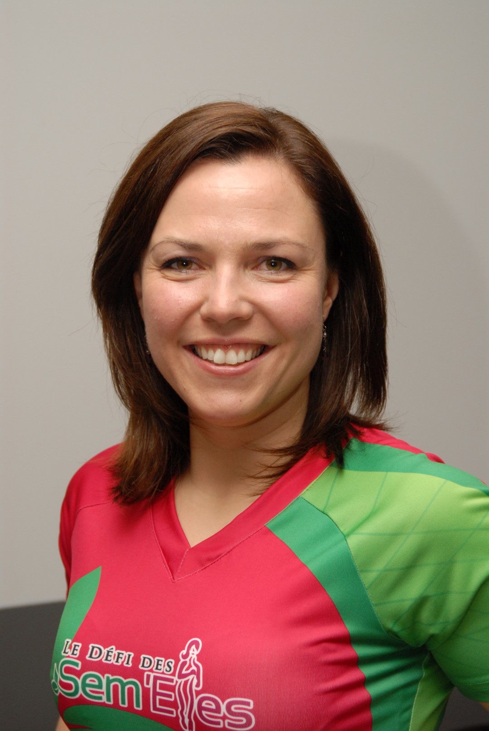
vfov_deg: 24.6
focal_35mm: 82
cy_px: 366
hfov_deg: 16.6
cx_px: 244
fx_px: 1676
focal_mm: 55
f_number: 5.6
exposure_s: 1/160
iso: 500
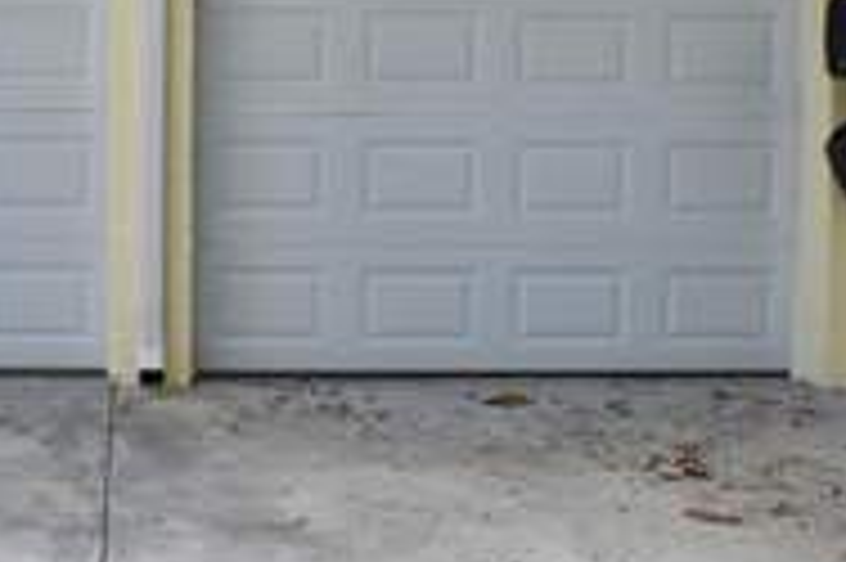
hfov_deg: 28.2
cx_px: 94
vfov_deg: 19.5
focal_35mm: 69
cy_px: 115
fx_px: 1620
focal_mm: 18
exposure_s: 1/250
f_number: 8
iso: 200
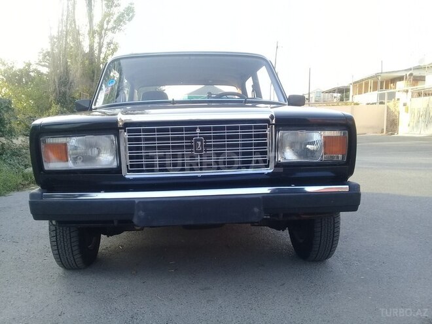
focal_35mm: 31
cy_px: 162
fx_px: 387
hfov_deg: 58.4
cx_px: 216
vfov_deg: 45.4
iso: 50
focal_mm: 3.3
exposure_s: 1/106
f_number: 2.2
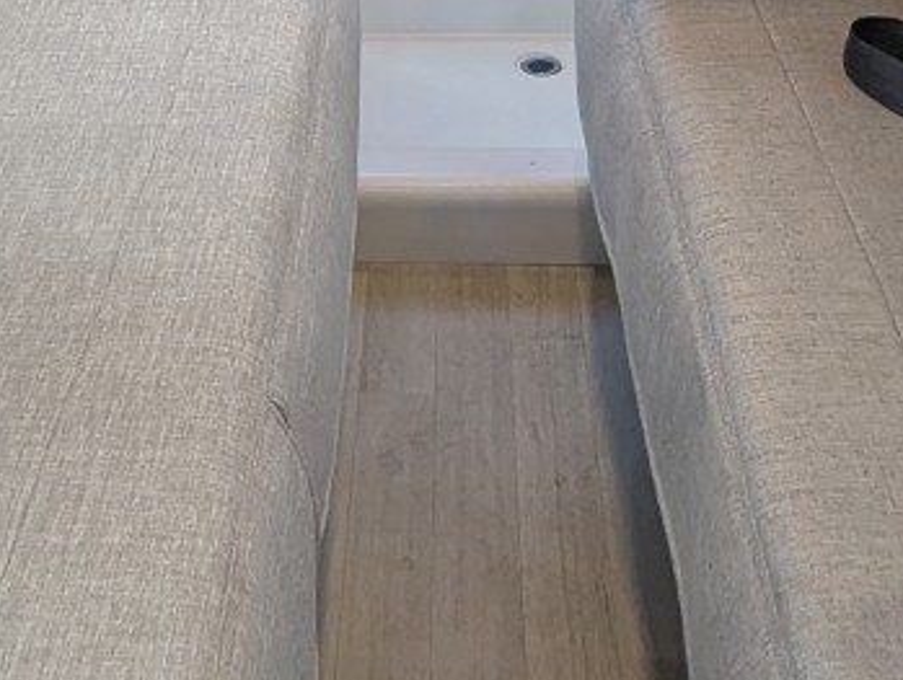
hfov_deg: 30.1
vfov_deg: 21.9
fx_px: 1672
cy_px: -52
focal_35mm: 64
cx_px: 348
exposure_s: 1/155
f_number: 2.2
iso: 264
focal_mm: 2.35
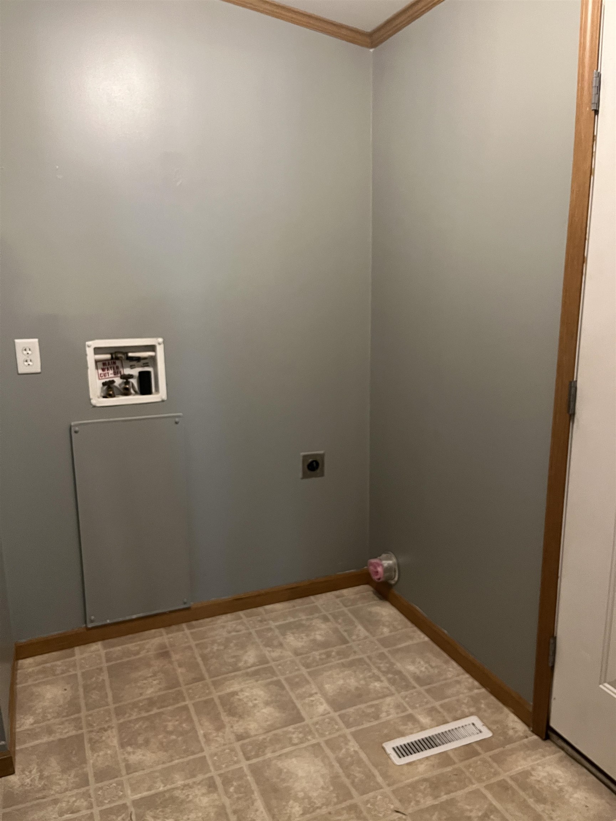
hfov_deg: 53.1
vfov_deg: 67.3
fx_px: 617
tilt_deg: -9.5
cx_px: 308
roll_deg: +2.7
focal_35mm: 26
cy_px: 410
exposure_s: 1/60
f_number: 1.6
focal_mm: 5.1
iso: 400
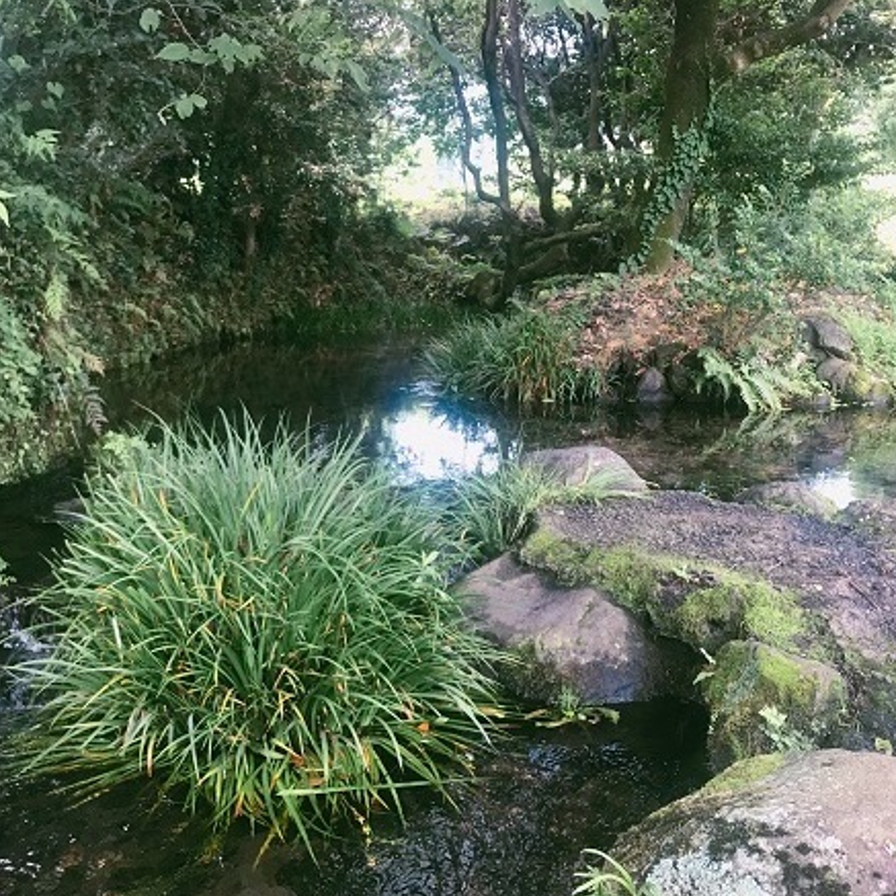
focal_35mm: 34
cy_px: 441
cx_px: 513
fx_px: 996
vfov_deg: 48.4
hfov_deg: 48.3
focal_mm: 3.99
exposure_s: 1/120
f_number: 1.8
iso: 32
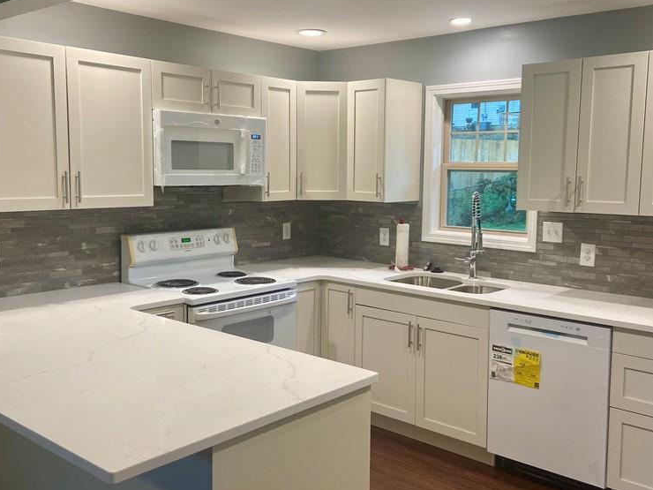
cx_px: 334
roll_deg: -0.8
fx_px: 679
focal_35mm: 36
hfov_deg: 51.3
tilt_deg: -8.3
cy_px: 241
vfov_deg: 39.7
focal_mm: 4.25
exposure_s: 1/60
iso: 80
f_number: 1.8
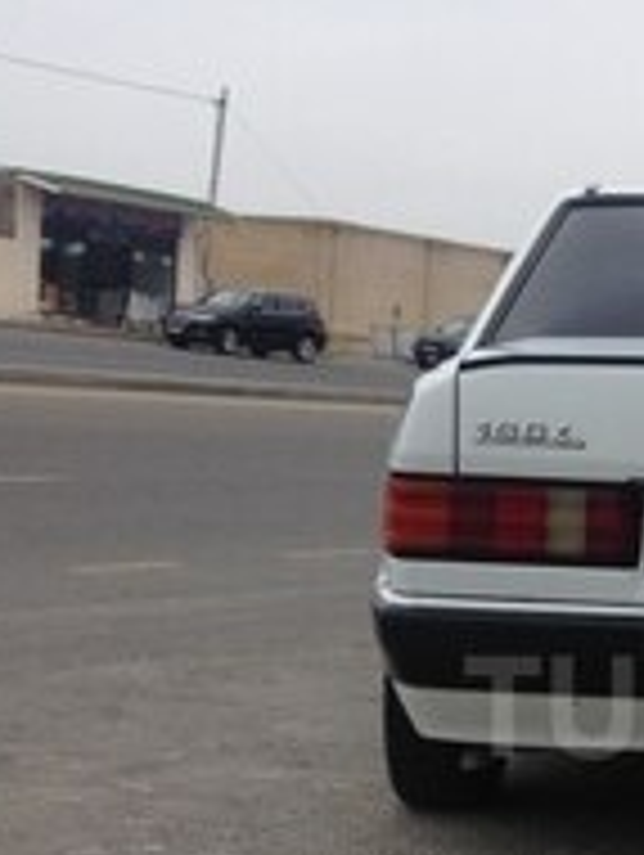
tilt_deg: -7.2
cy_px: 706
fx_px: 2129
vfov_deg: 22.4
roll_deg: -6.6
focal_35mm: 86
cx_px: 811
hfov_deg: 16.4
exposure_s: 1/278
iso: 50
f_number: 2.4
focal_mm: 4.12
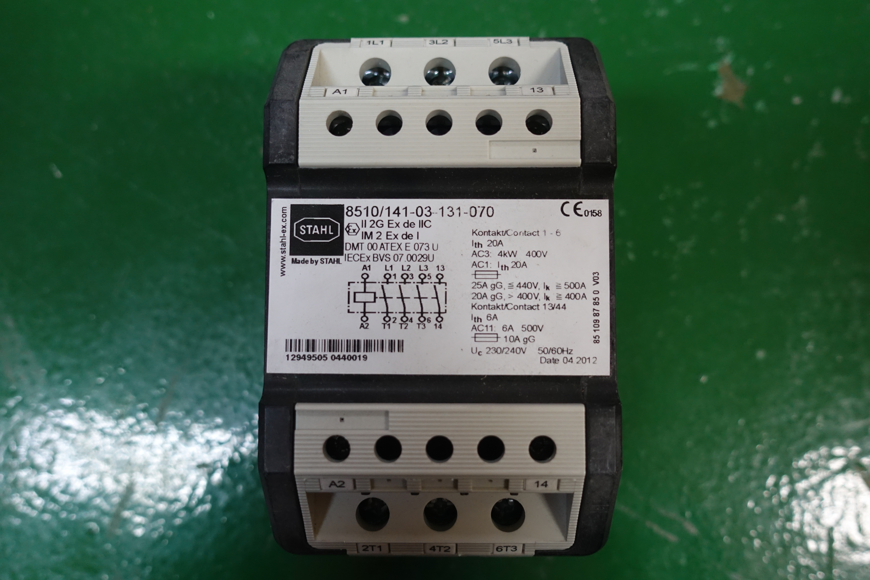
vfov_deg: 41.1
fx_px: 773
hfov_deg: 58.7
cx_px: 435
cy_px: 290
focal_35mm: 32
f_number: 2.5
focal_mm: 11.56
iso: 800
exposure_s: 1/30
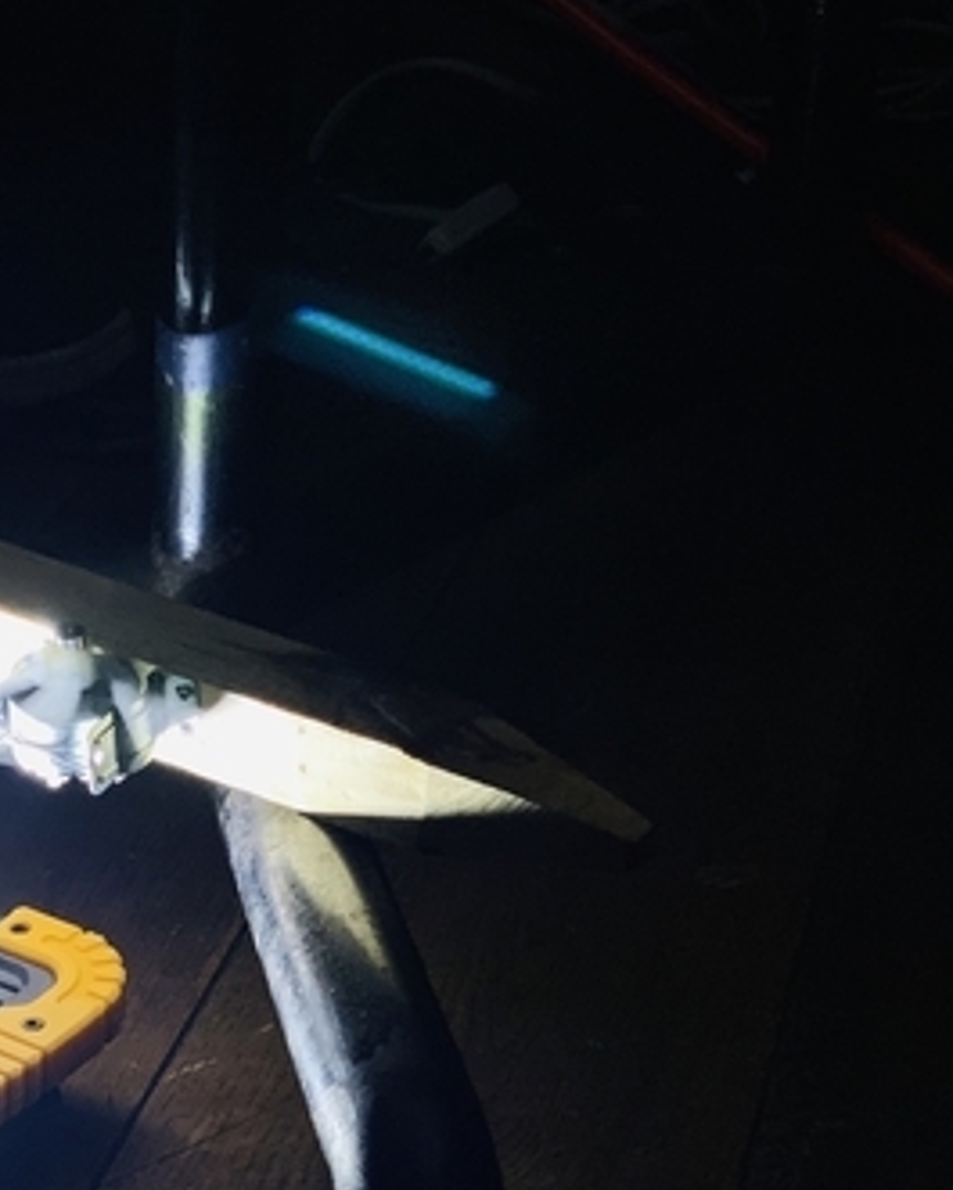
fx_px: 3242
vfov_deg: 20.8
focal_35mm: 92
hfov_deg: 16.4
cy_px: 640
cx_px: 43
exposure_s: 1/82
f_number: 2.4
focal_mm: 6
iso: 64
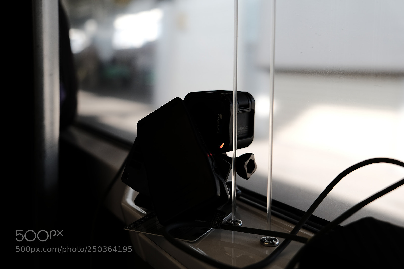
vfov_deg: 31.9
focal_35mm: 42
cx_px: 202
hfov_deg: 46.4
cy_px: 134
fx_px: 471
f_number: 3.2
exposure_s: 1/60
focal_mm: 27.7
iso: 200
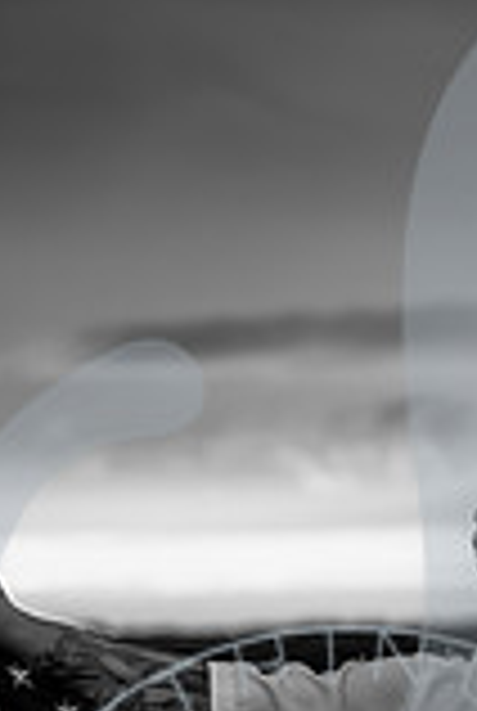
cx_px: 554
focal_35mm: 108
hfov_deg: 12.5
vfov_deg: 18.4
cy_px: 702
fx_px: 2137
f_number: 2.8
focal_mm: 38
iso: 100
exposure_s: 1/500
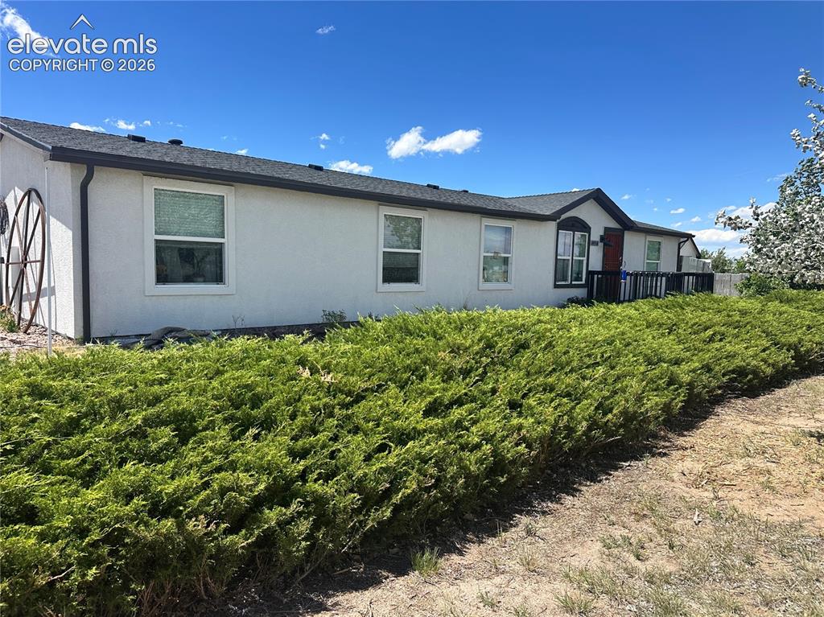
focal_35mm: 24
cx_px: 412
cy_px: 308
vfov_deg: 56.8
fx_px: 571
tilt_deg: -5.6
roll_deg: -0.5
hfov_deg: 71.6
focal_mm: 6.86
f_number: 1.78
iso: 80
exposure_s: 1/3472
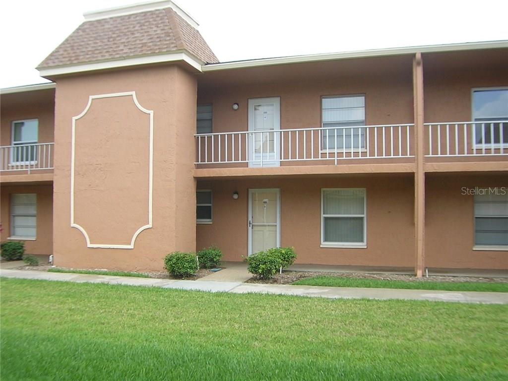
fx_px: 690
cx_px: 254
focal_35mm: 47
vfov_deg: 30.9
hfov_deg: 40.4
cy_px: 190
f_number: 2.9
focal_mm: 6.1
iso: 100
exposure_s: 1/281
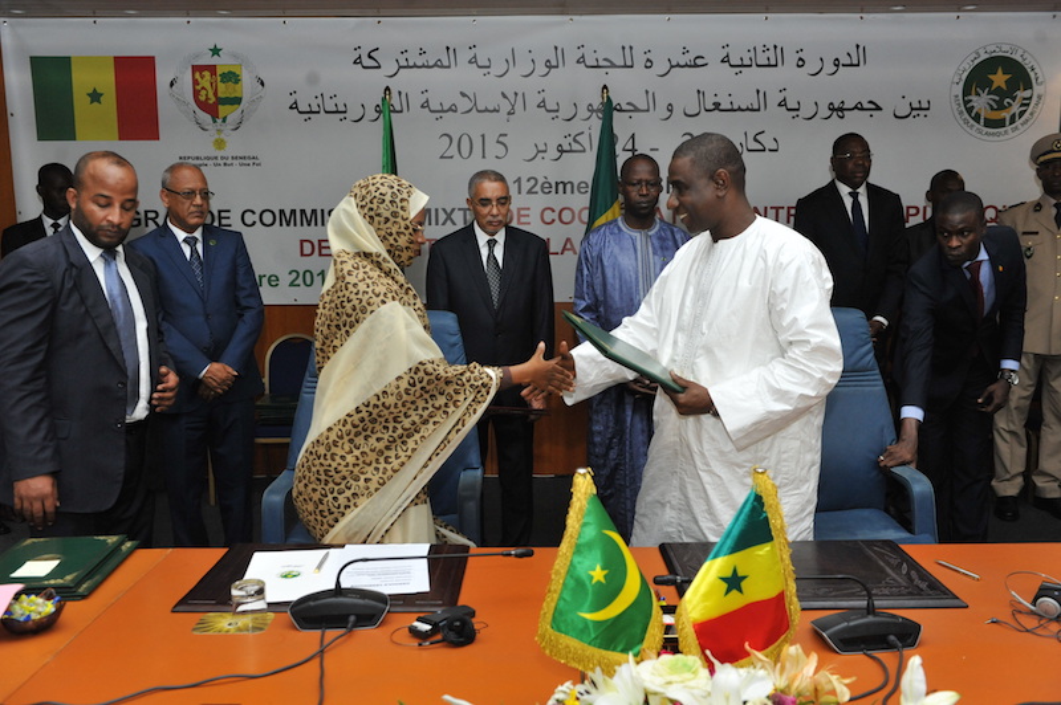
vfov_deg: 41.0
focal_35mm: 32
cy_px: 352
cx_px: 530
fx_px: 942
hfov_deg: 58.8
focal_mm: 32
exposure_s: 1/160
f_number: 5.6
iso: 2500
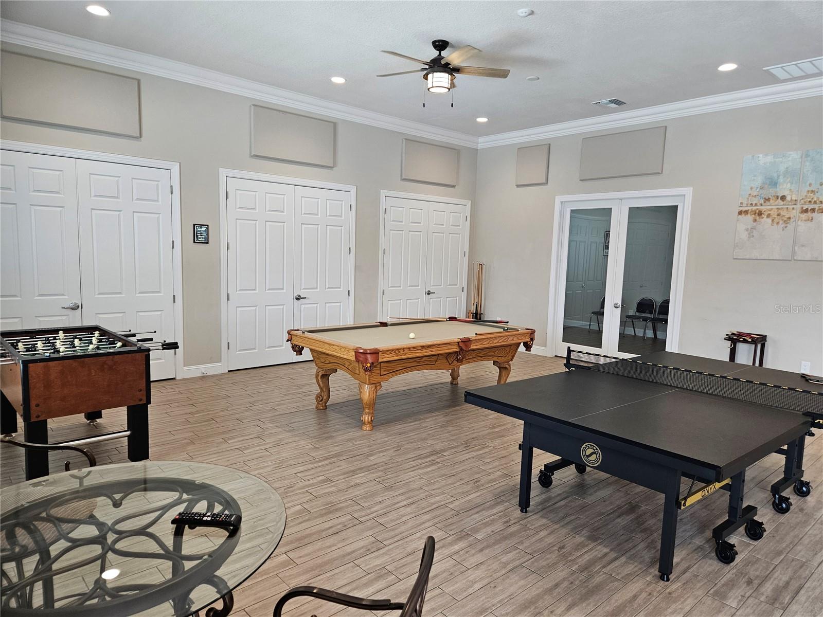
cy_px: 308
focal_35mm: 23
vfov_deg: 58.9
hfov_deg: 73.9
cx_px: 412
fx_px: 547
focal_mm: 5.4
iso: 160
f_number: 1.8
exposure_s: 1/120
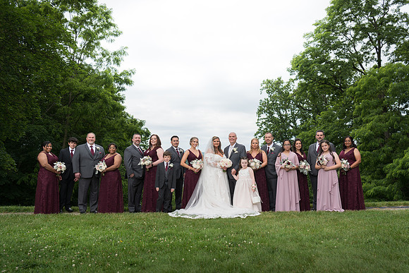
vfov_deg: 38.9
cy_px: 136
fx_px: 386
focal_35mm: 34
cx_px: 204
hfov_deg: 55.8
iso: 64
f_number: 4.5
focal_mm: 34
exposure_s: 1/250
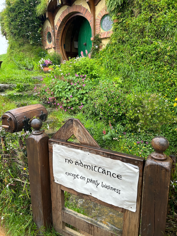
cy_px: 118
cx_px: 88
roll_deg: +1.3
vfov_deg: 67.3
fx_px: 177
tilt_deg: -13.0
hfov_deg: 53.0
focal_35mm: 26
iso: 40
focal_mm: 5.7
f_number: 1.5
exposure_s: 1/197
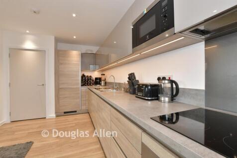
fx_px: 99
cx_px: 118
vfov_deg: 77.3
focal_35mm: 15
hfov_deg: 100.4
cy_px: 79
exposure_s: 1/2.5
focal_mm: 10
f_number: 8
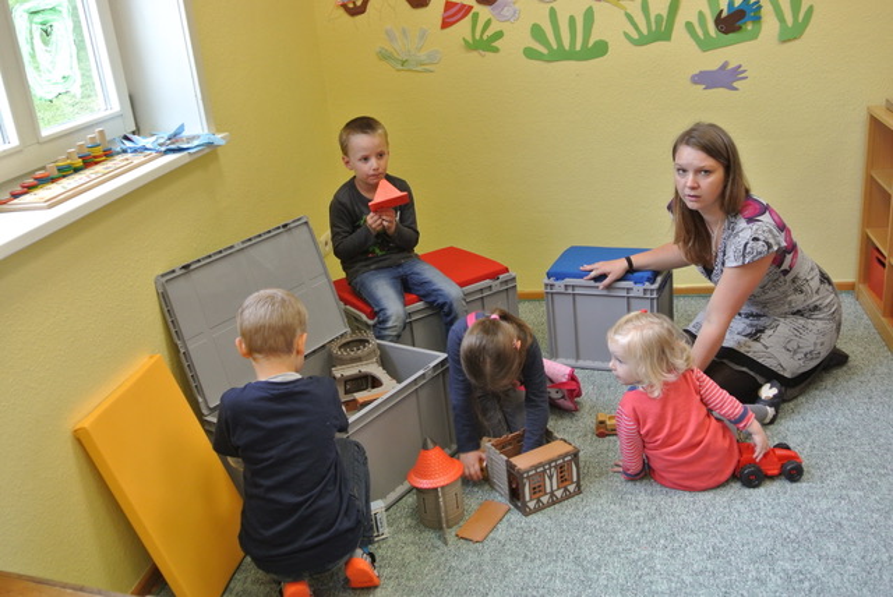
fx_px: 869
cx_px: 446
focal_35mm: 35
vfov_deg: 37.9
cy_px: 298
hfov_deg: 54.4
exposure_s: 1/80
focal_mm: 13.1
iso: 400
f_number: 4
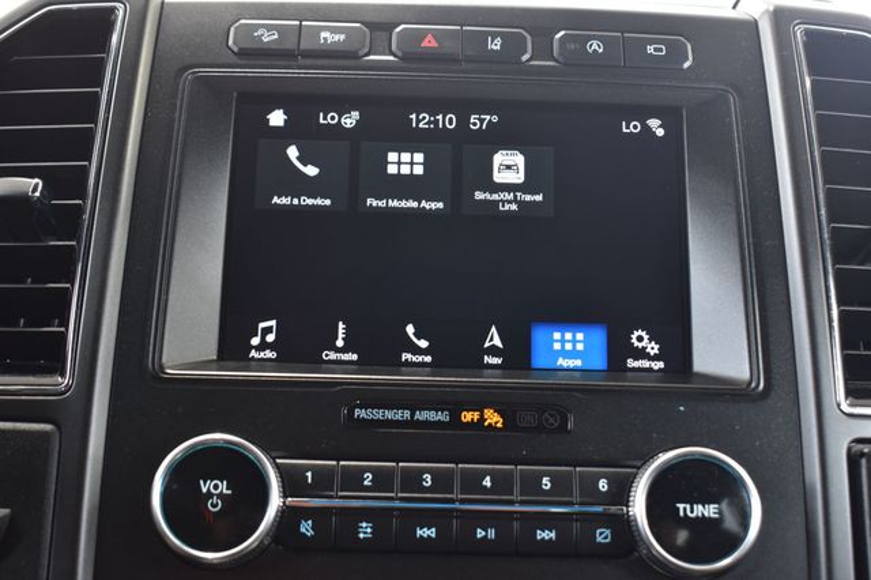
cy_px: 290
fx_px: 1161
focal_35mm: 48
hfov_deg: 41.1
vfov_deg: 28.0
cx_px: 436
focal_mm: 32
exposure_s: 1/15
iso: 900
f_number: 6.3
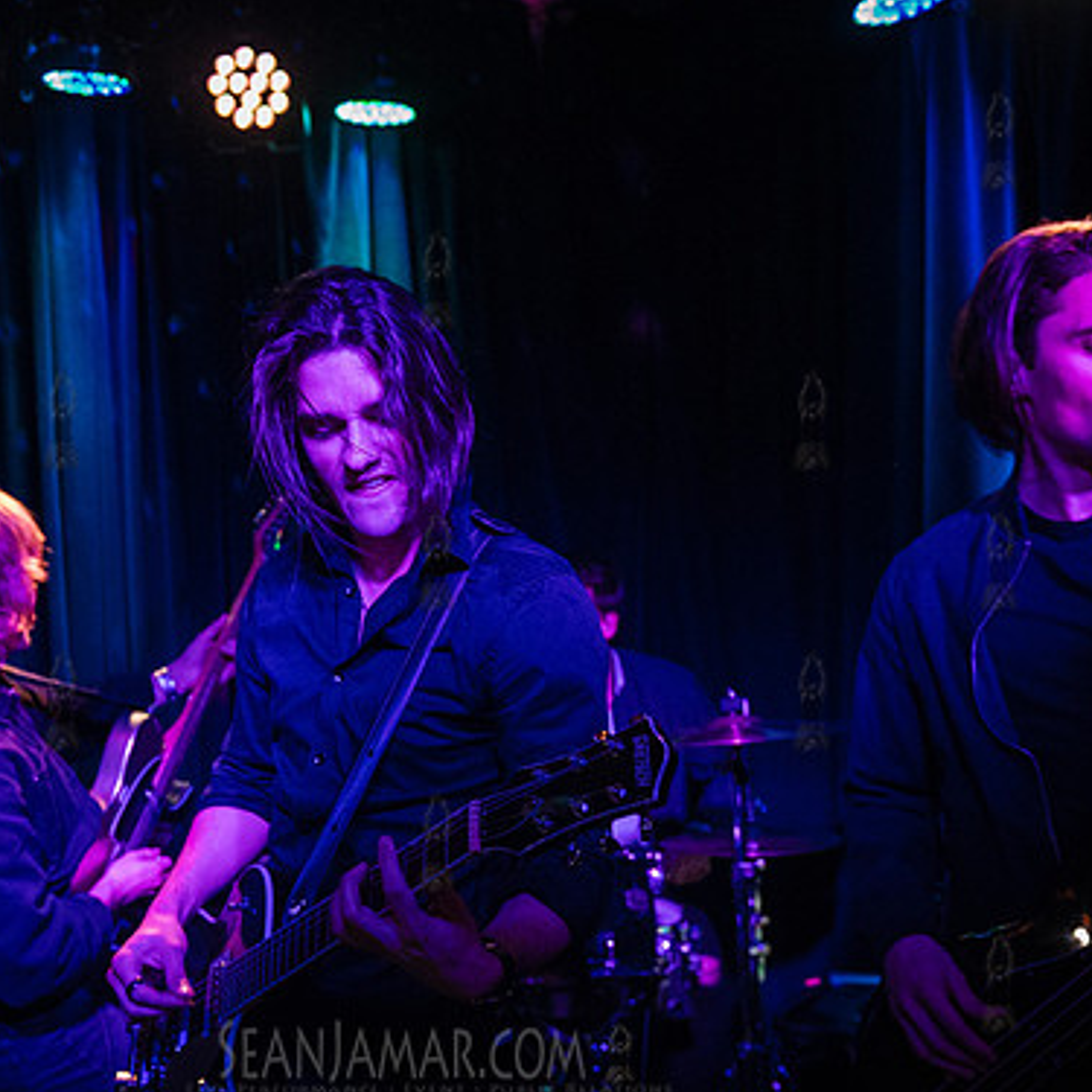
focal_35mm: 42
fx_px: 1499
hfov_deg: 39.9
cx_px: 461
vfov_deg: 39.8
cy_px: 663
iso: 12800
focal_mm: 27
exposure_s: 1/250
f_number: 3.5
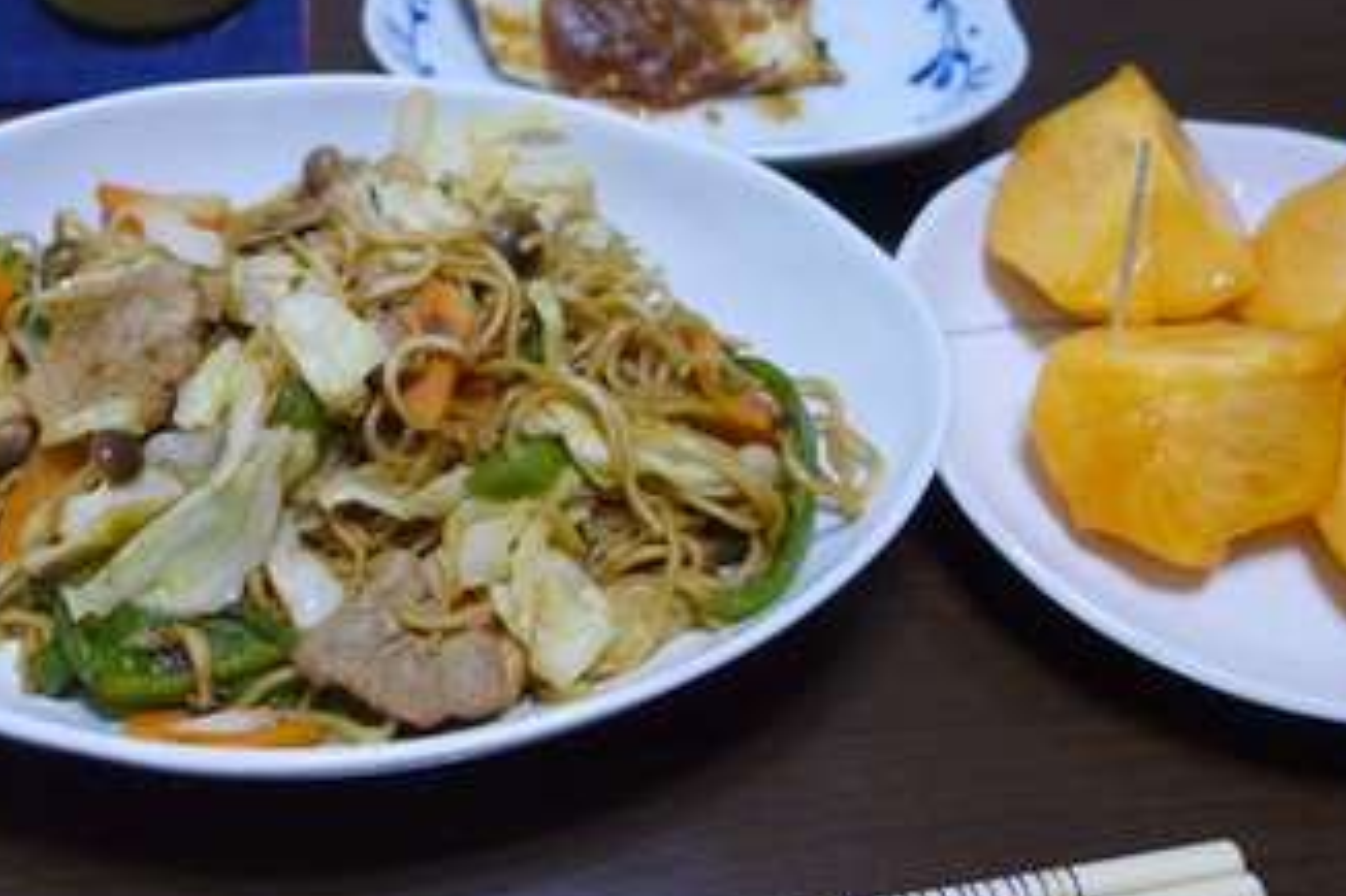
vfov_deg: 30.8
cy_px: 258
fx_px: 1607
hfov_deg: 44.8
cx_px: 450
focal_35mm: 43
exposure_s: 1/30
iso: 250
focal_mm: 10.4
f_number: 1.8
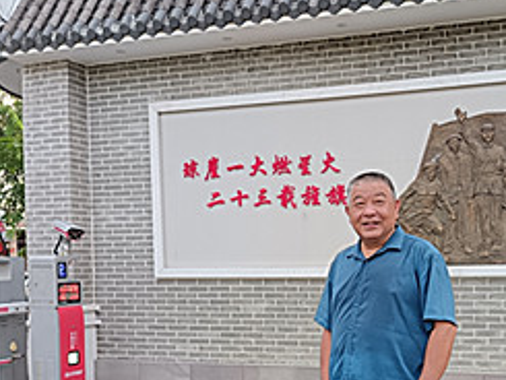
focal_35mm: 49
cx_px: 349
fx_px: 717
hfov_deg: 38.3
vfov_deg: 29.2
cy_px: 290
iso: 160
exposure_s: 1/100
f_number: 1.75
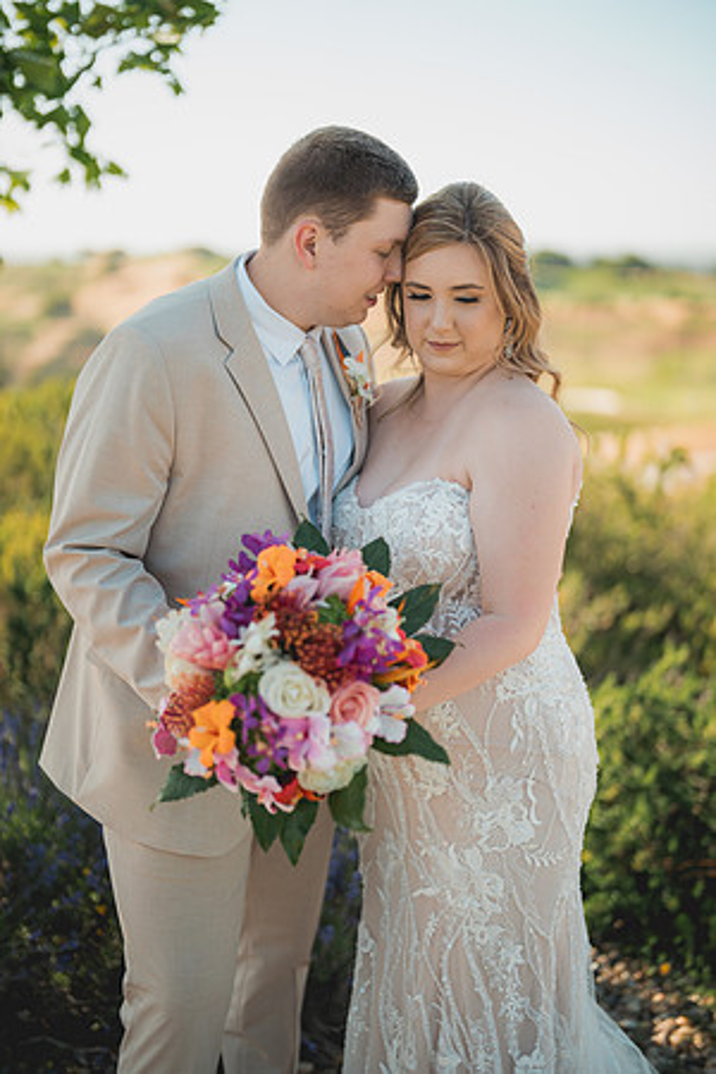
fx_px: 1492
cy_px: 537
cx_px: 358
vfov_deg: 39.6
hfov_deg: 27.0
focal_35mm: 50
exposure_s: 1/1600
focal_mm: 50
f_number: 1.2
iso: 50
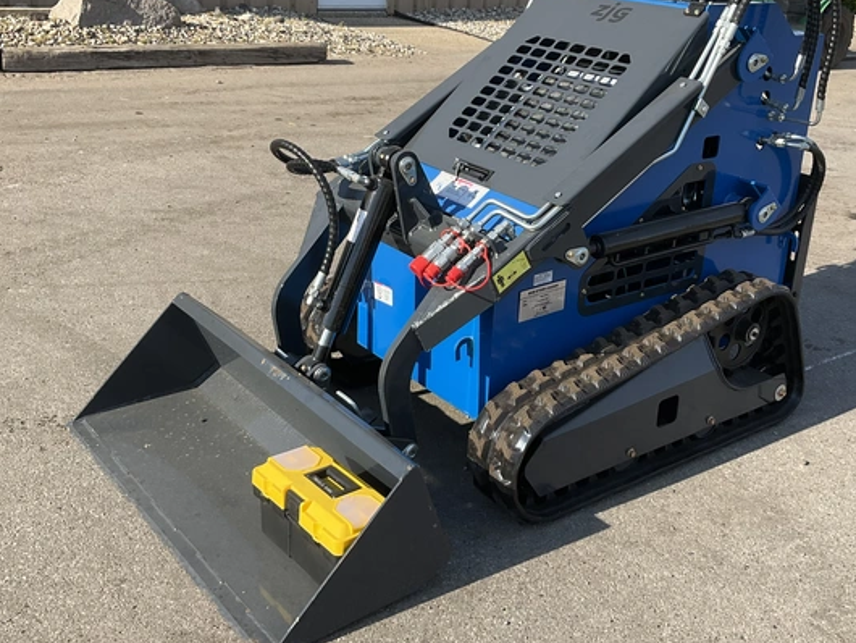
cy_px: 292
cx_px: 486
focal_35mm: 41
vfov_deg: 35.1
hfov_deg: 45.6
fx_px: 1014
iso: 25
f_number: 1.8
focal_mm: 3
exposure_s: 1/1076
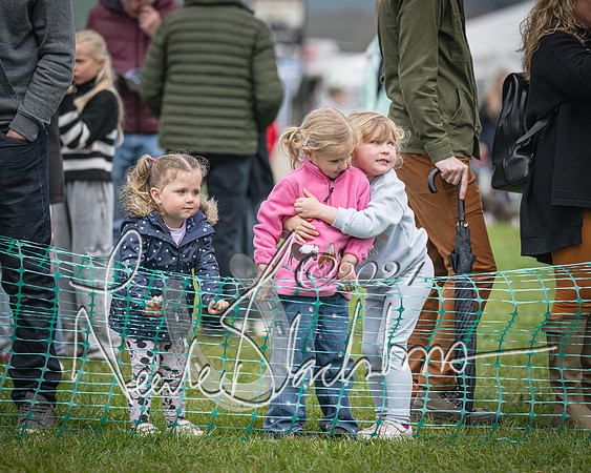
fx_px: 3938
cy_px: 236
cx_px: 296
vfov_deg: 6.9
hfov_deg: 8.6
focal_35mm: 225
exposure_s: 1/2000
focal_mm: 200
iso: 400
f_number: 4
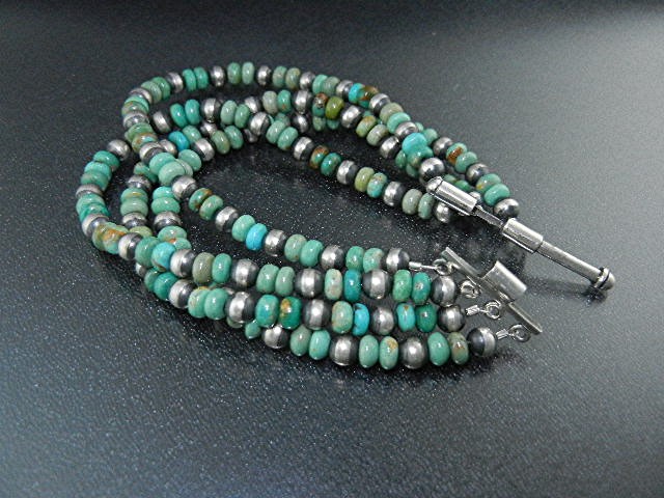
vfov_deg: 41.8
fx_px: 652
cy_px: 249
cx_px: 332
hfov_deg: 54.0
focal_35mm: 34
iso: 800
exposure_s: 1/30
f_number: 7.2
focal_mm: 6.2
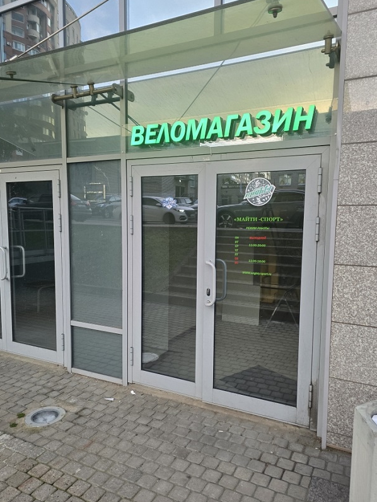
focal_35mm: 25
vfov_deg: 69.4
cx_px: 201
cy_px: 256
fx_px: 363
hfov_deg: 54.8
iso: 160
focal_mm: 6.3
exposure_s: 1/180
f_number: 1.7
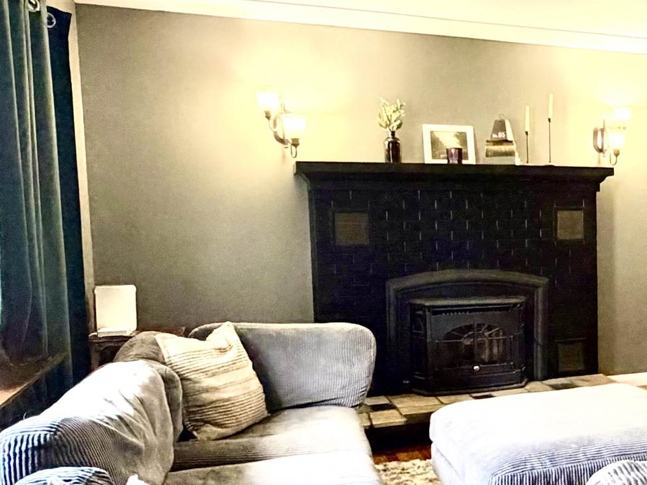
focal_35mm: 43
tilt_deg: -5.1
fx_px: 804
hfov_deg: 39.2
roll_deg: +0.7
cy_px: 286
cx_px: 634
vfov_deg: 33.5
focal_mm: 2.22
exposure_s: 1/60
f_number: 2.2
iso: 400
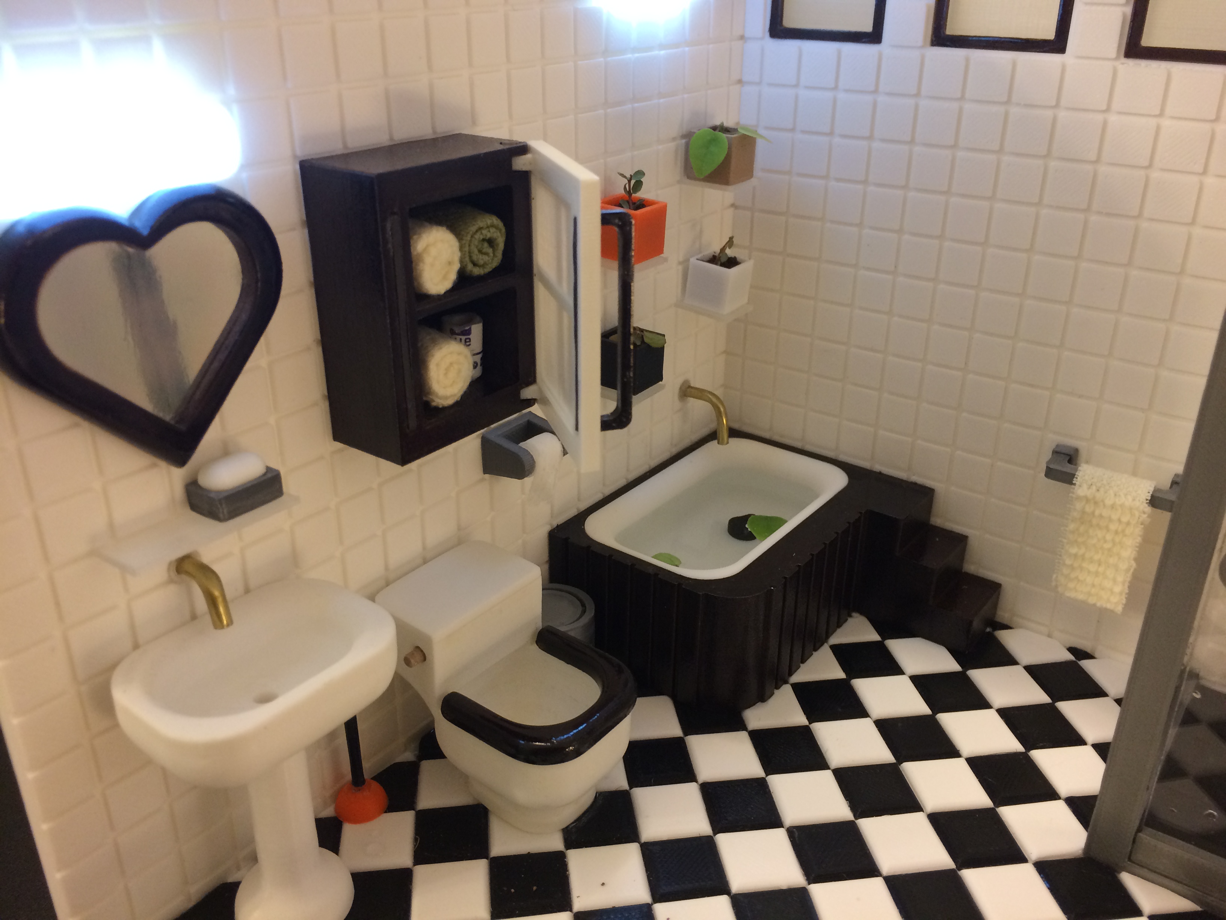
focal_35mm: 29
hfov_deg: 61.7
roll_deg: -0.6
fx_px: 1027
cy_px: 460
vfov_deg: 48.2
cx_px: 613
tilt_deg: -25.8
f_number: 2.2
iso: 125
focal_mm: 4.15
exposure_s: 1/30
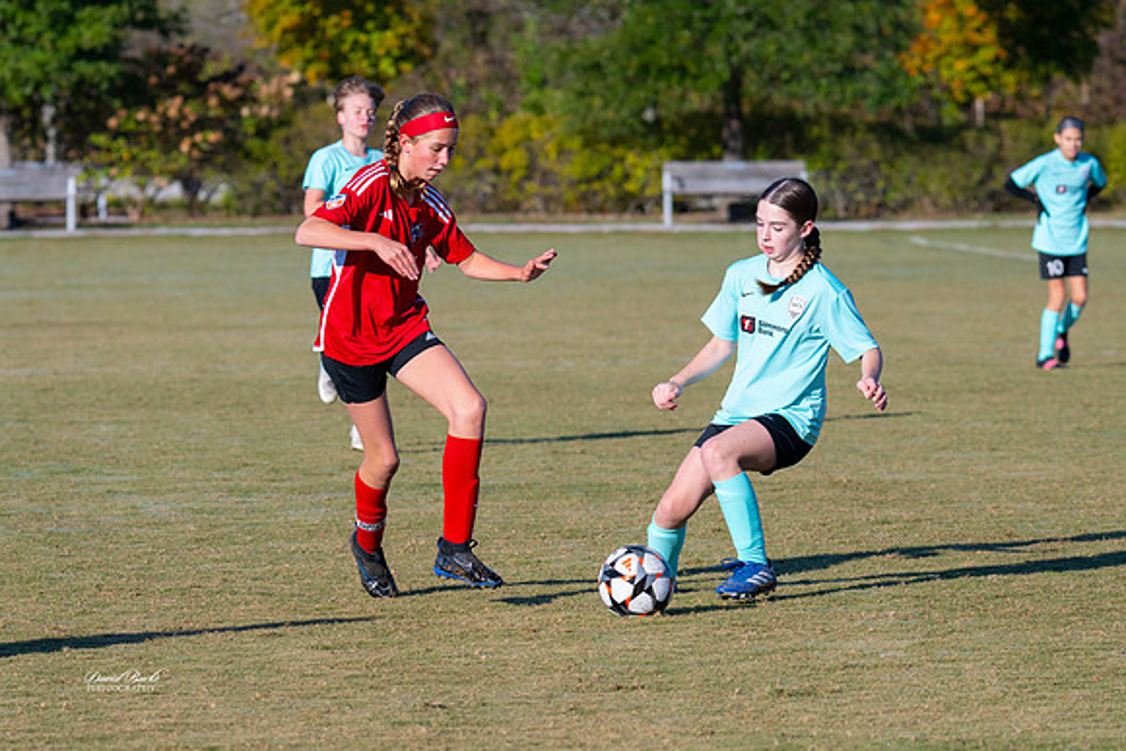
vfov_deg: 5.2
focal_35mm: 266
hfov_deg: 7.7
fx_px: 8332
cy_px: 511
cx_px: 502
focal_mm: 180
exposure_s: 1/1000
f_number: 5.6
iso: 200
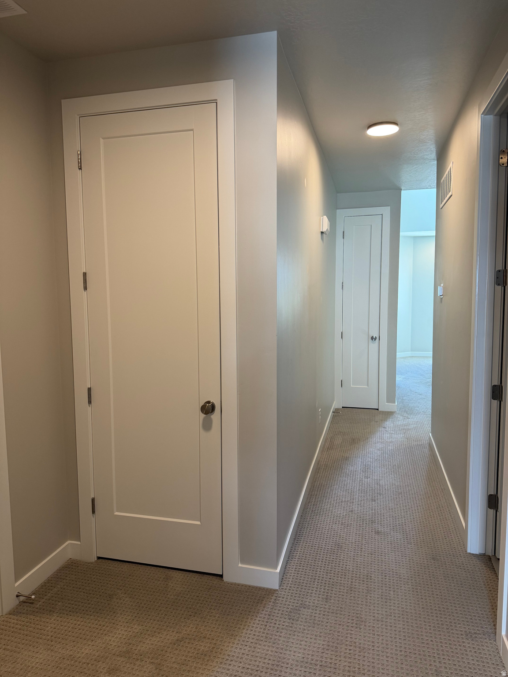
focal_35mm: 24
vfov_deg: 71.6
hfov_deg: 56.8
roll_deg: +0.3
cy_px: 338
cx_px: 254
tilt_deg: -6.2
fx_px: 470
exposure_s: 1/120
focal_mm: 6.76
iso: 200
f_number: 1.78
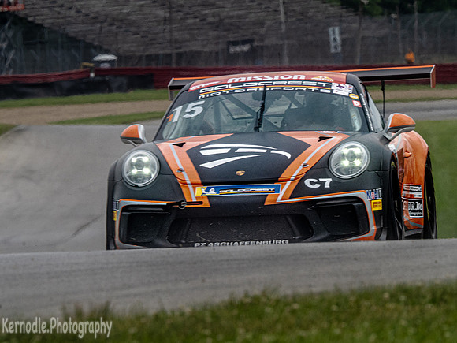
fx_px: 12235
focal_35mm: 927
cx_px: 250
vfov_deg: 1.6
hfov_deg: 2.1
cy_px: 184
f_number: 11
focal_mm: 420
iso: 320
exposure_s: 1/320
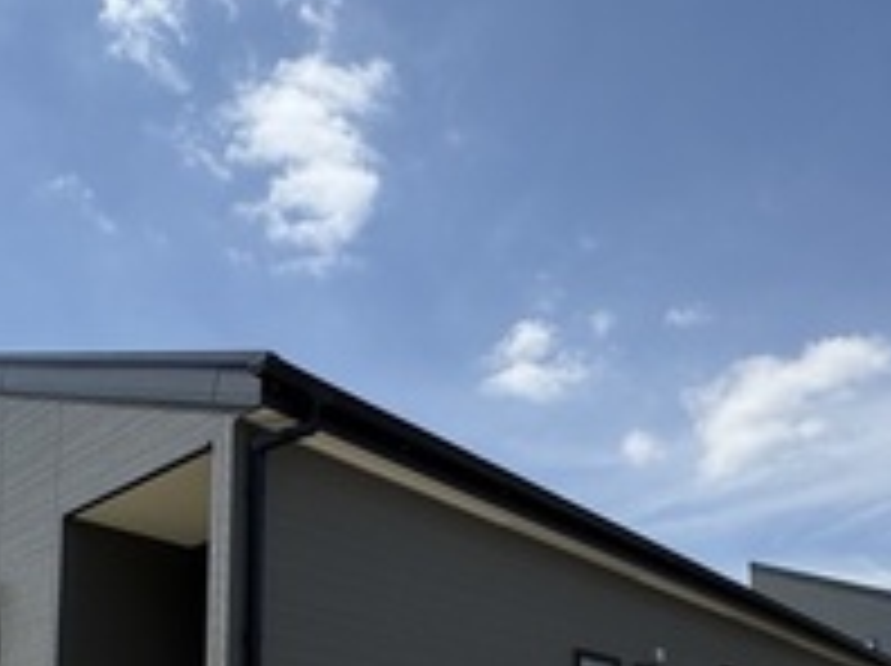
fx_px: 874
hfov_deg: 54.0
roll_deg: +0.6
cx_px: 459
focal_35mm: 34
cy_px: 729
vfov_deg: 35.7
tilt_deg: +5.8
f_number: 2.2
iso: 50
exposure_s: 1/1395
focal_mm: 2.22
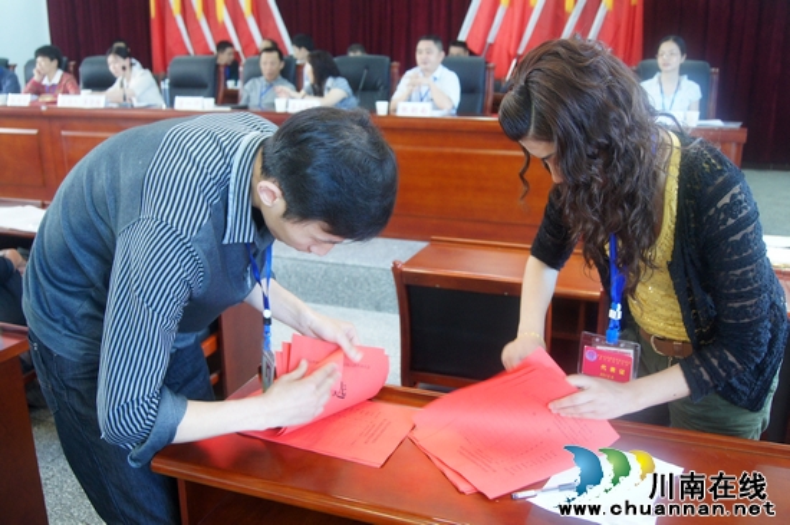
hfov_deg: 57.3
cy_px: 262
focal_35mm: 33
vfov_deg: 39.9
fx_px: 724
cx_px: 395
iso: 1600
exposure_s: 1/30
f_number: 4
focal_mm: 22
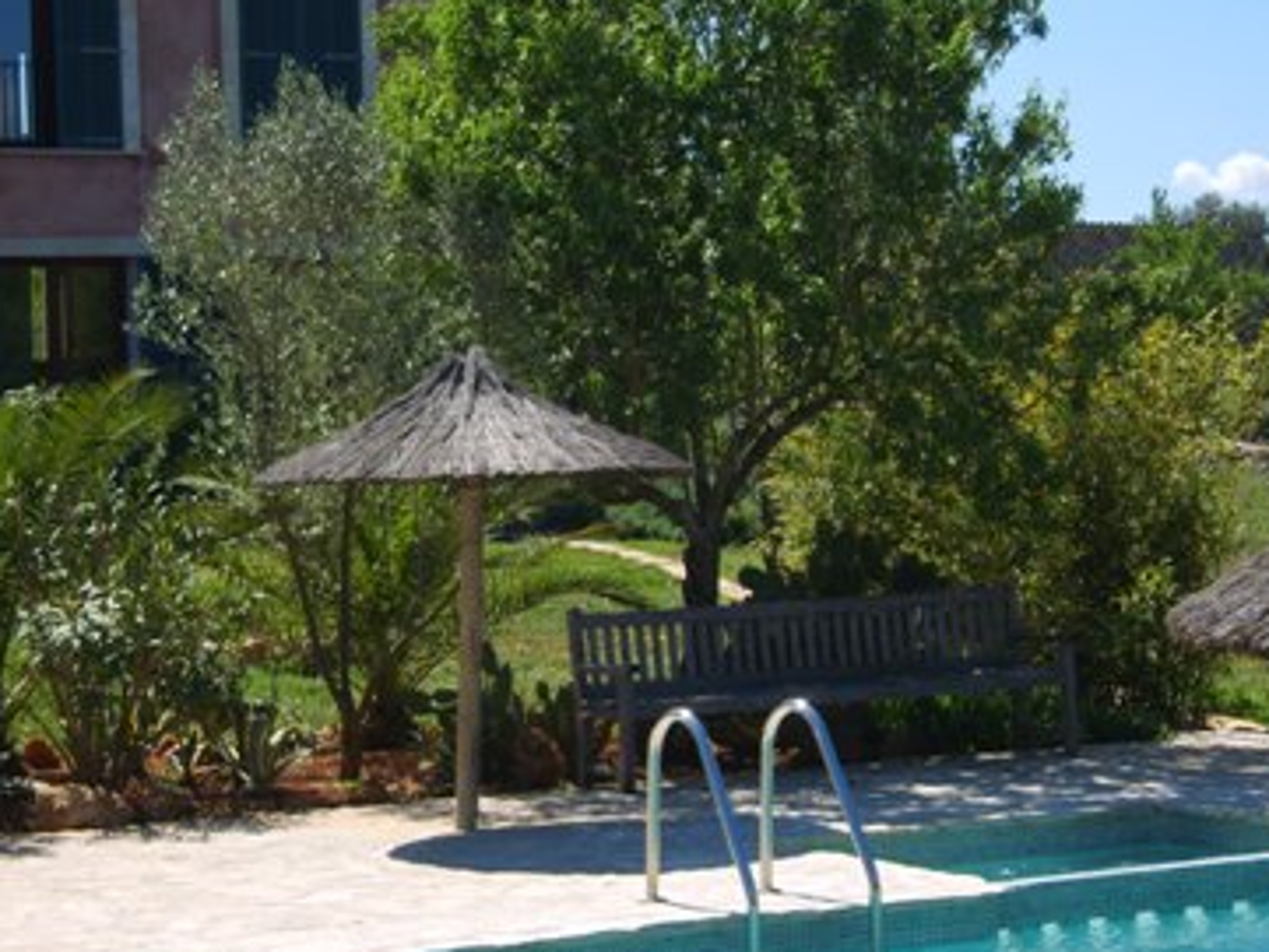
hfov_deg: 19.6
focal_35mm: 100
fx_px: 3667
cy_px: 541
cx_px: 624
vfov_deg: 14.8
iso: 50
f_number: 4.1
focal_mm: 15
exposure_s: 1/750
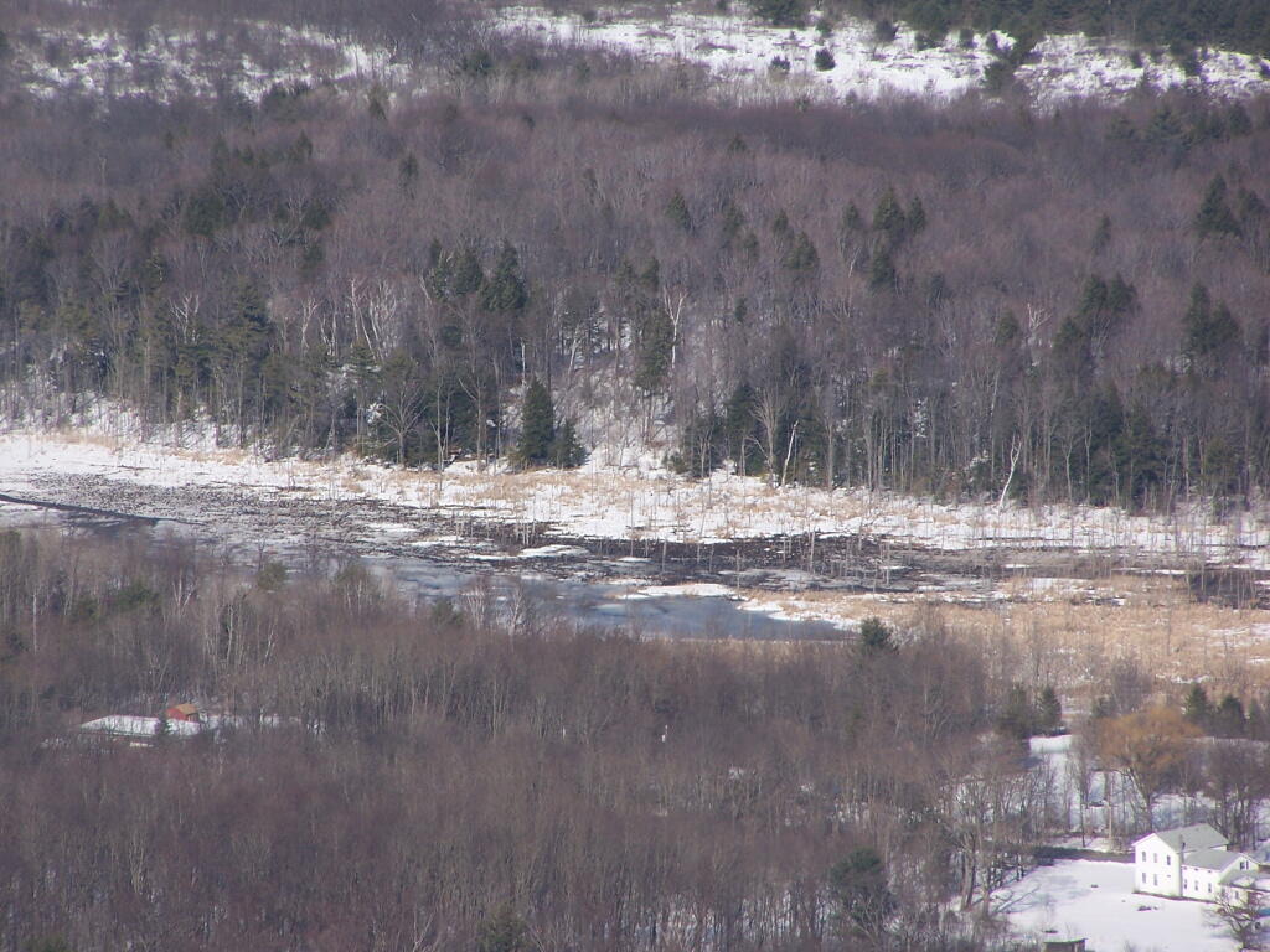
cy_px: 476
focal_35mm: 380
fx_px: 13942
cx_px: 635
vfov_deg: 3.9
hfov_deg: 5.2
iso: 80
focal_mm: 63
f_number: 5
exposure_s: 1/800
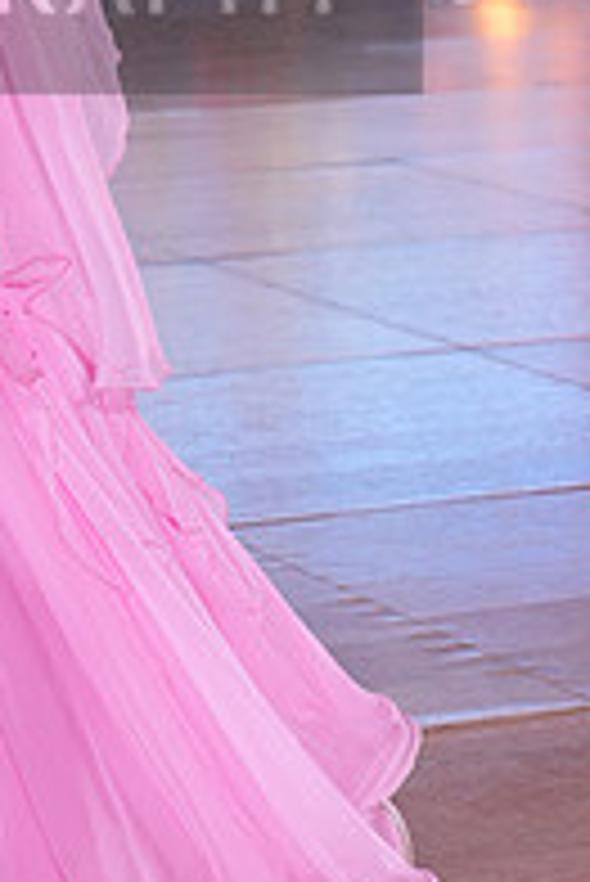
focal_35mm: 166
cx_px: -196
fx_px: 4073
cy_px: -54
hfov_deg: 8.2
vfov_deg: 12.2
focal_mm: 56
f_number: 4
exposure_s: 1/400
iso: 1600
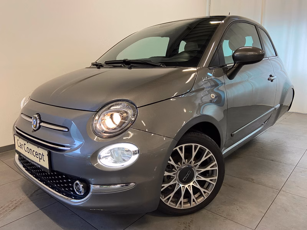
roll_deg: +1.0
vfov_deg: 53.1
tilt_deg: -12.6
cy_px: 115
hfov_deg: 67.3
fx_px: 231
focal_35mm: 26
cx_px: 154
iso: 125
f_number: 1.8
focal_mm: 4.25
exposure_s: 1/50
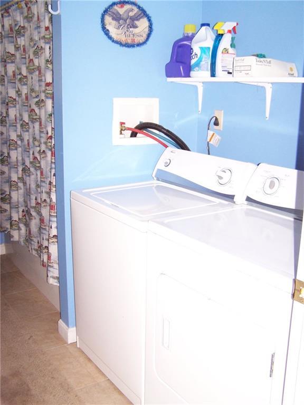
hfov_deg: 37.7
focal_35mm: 38
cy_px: 202
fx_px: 445
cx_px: 152
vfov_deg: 49.0
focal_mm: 6.3
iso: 140
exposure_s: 1/60
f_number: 2.8
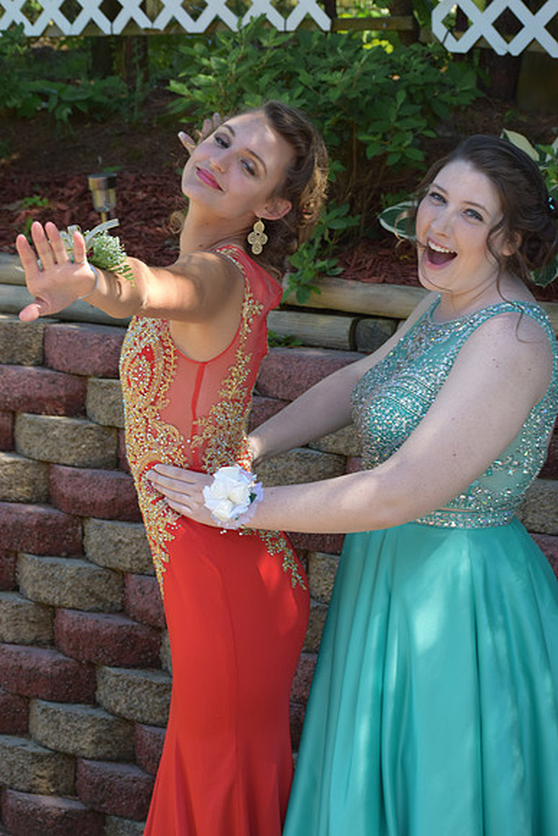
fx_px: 1917
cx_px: 279
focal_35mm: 82
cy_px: 418
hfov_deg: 16.6
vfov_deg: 24.6
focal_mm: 55
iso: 400
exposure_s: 1/200
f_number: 7.1
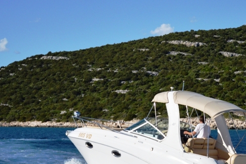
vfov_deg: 12.9
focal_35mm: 106
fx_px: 724
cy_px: 83
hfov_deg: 19.2
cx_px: 173
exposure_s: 1/4000
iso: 250
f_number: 4.2
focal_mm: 38
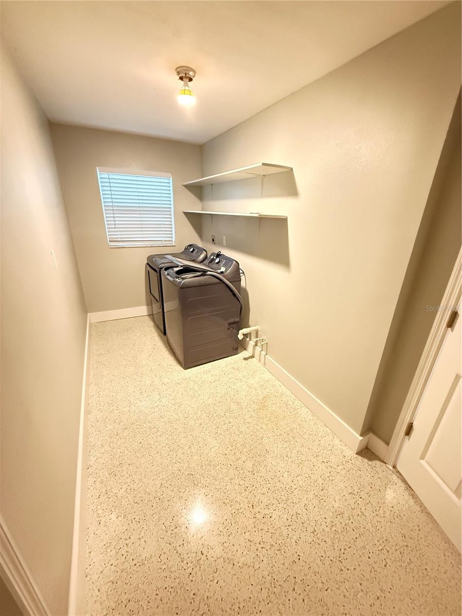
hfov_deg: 85.7
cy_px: 308
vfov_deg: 102.1
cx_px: 231
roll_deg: -2.2
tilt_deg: -21.6
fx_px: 249
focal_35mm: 14
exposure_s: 1/30
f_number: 2.2
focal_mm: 2.22
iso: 2000
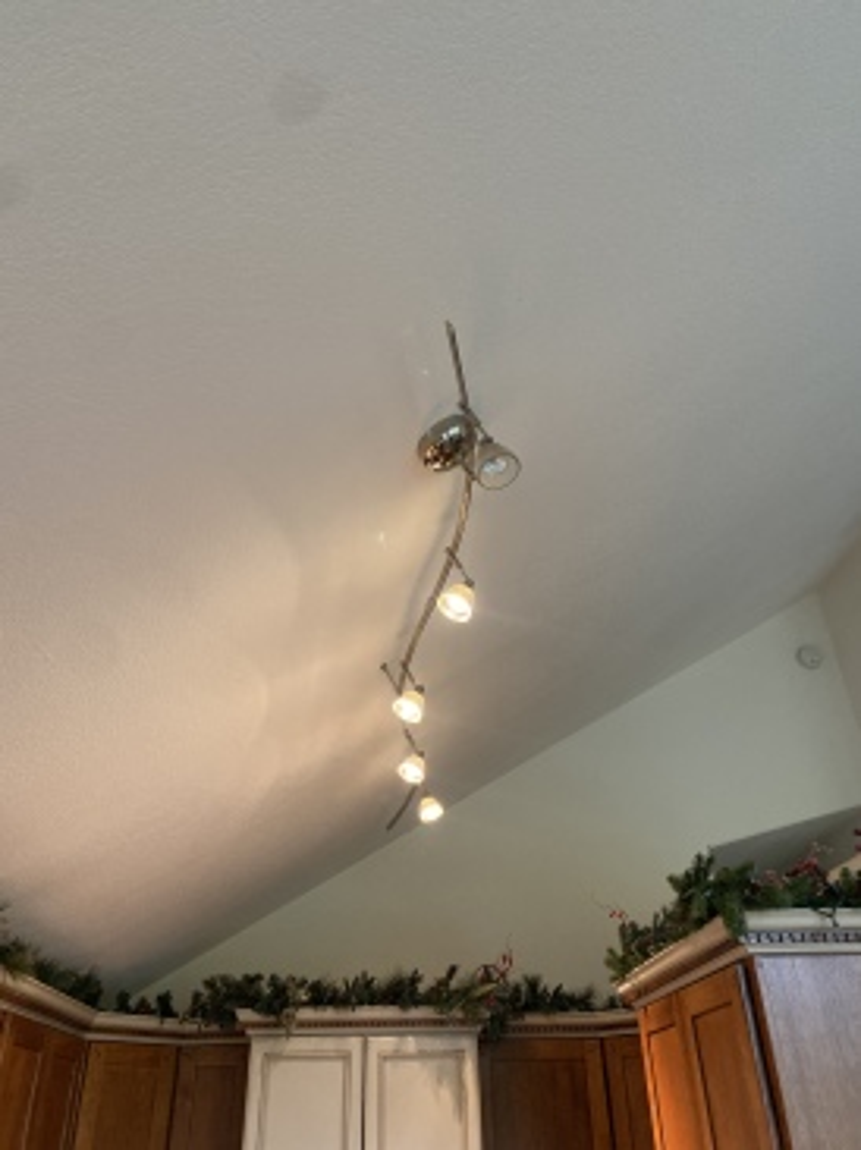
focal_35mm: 26
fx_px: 863
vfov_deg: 67.3
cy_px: 575
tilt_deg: +33.4
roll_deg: +1.0
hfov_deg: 53.0
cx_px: 430
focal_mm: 4.25
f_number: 1.8
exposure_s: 1/60
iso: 320
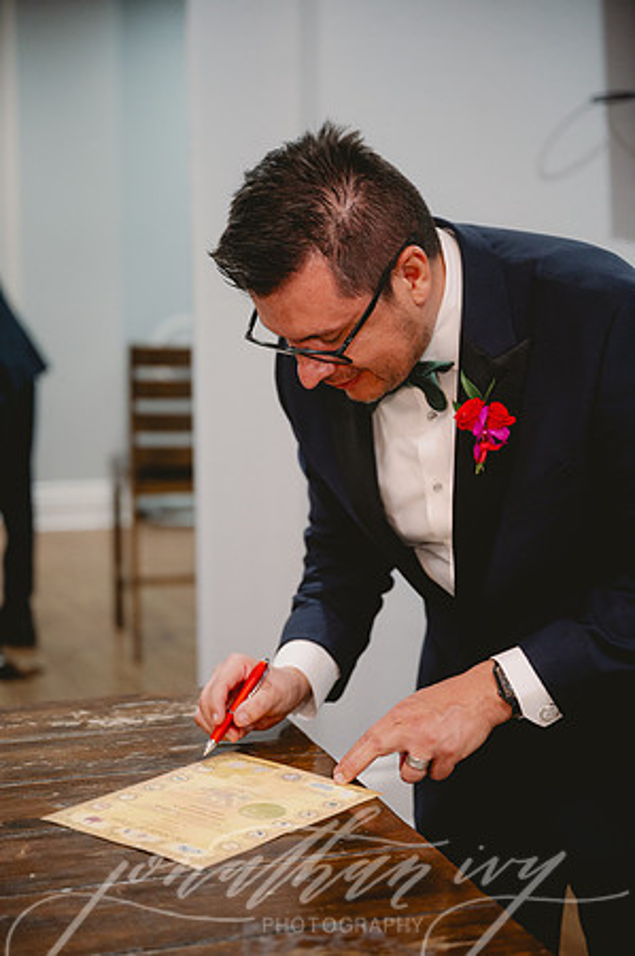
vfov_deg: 31.0
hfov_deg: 20.9
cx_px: 318
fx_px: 1724
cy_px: 478
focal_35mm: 65
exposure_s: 1/200
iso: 800
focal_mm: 65
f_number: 2.8
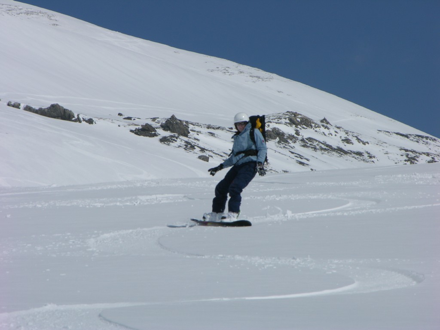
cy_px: 165
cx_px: 220
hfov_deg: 7.1
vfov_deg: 5.3
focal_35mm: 280
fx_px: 3559
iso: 50
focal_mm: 71.2
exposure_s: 1/710
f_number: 7.4
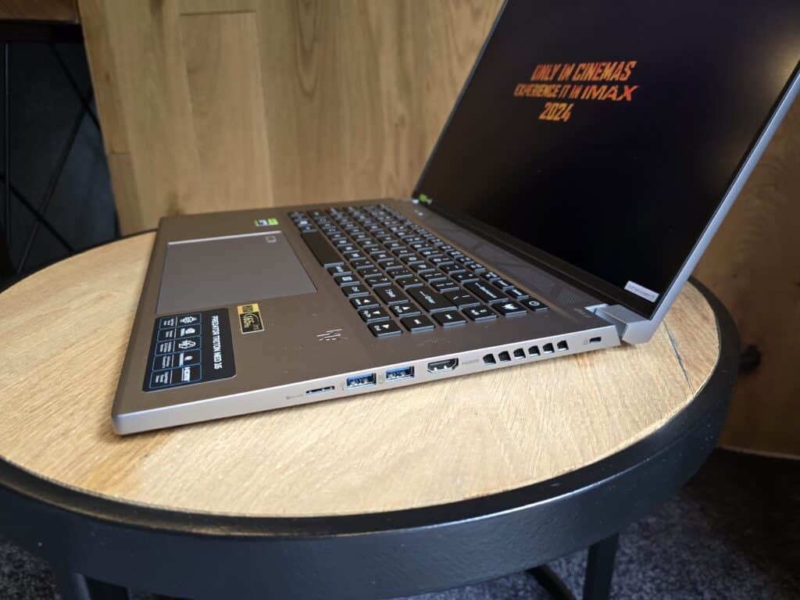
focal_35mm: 23
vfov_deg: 58.9
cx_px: 400
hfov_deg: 73.9
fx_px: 532
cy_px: 300
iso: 400
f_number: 1.7
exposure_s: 1/120
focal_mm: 6.3
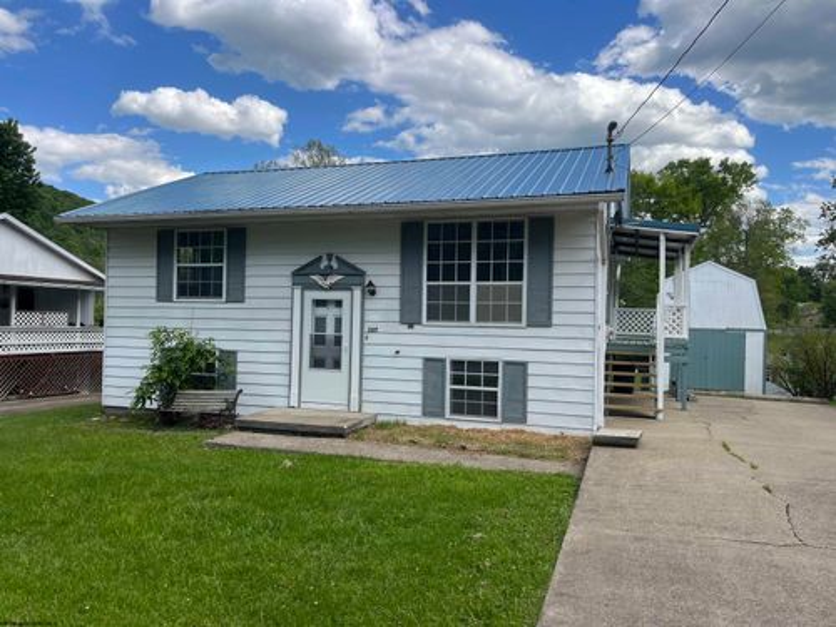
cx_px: 418
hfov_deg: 67.3
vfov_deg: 53.1
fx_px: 628
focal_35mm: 26
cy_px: 314
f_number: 1.6
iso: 50
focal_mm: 5.1
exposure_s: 1/2463
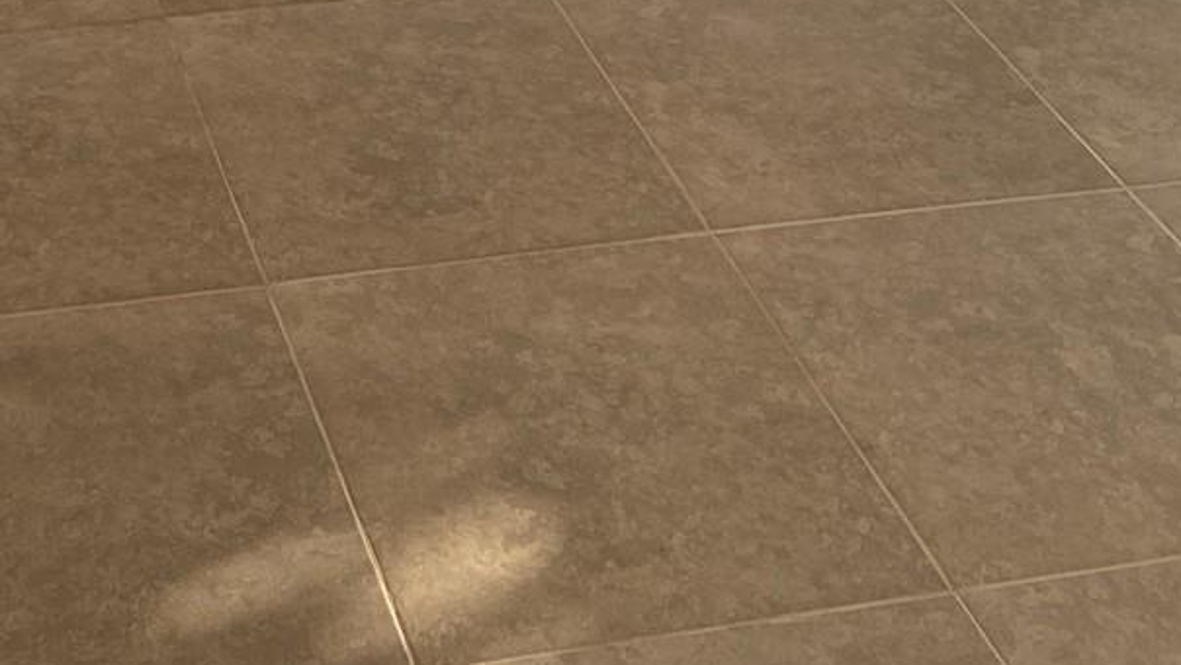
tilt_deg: -23.6
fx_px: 2349
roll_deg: -1.5
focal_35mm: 75
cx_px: 125
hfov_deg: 27.3
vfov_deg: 14.9
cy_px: -356
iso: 32
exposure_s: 1/197
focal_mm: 4.25
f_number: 1.8
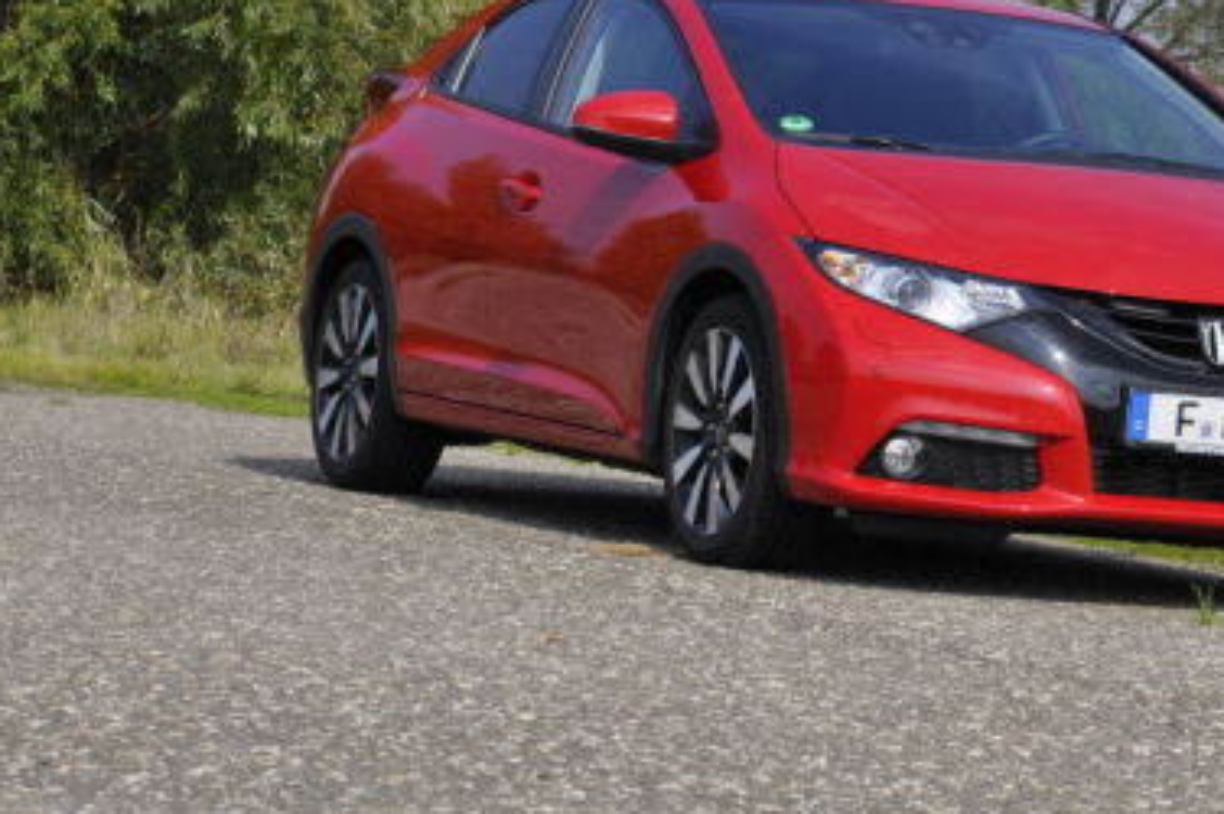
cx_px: 814
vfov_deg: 8.2
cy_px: 309
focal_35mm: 168
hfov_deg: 12.2
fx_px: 5707
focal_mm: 70
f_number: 10
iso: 200
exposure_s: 1/400
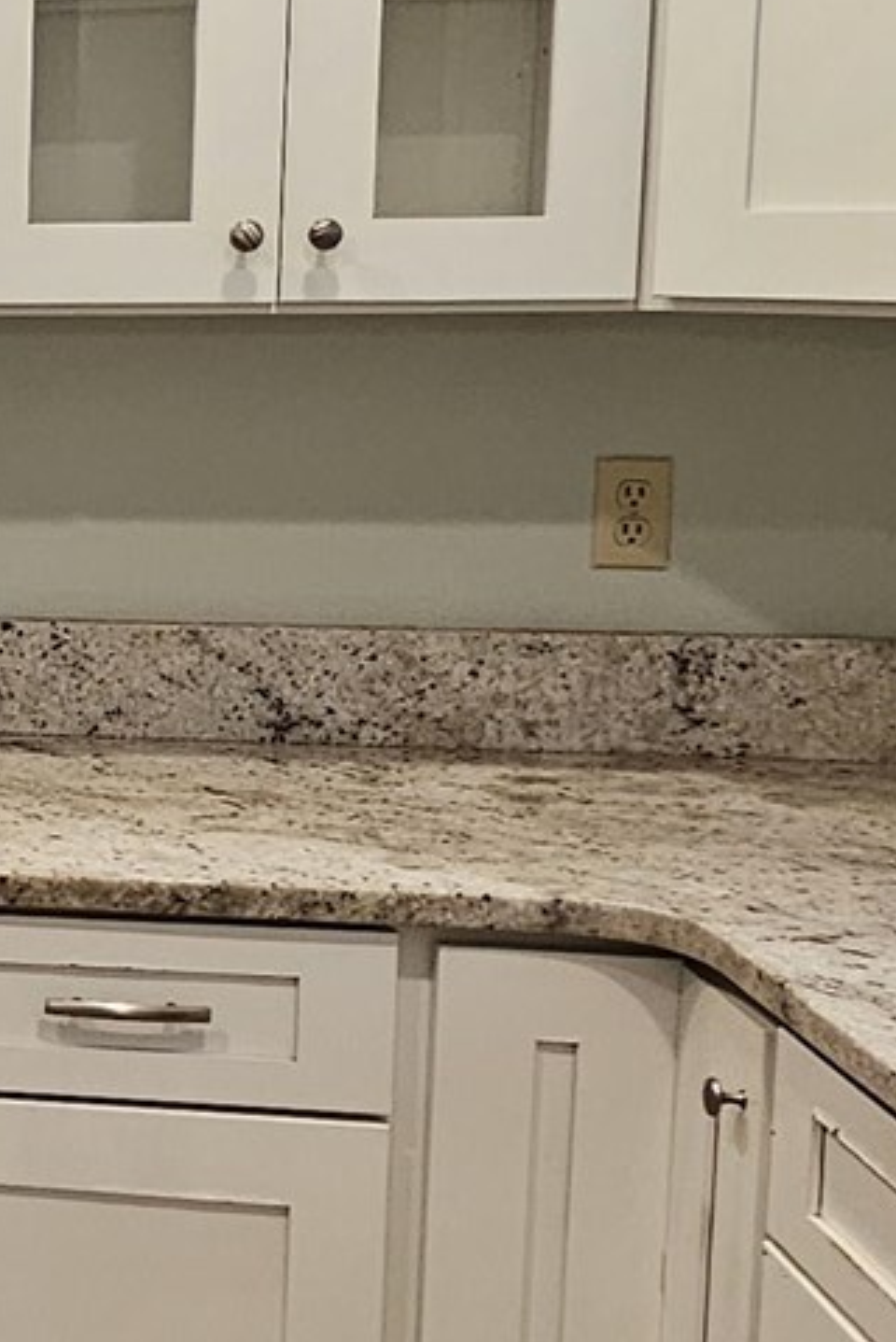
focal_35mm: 65
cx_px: -913
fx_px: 2423
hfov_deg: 16.1
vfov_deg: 30.8
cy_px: 493
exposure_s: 1/60
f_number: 2.2
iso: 125
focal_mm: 2.2
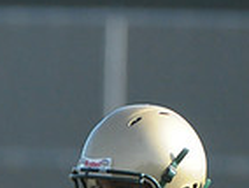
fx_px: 11413
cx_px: 159
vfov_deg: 0.9
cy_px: 416
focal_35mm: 1584
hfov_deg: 1.2
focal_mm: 270
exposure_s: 1/5000
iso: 1600
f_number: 4
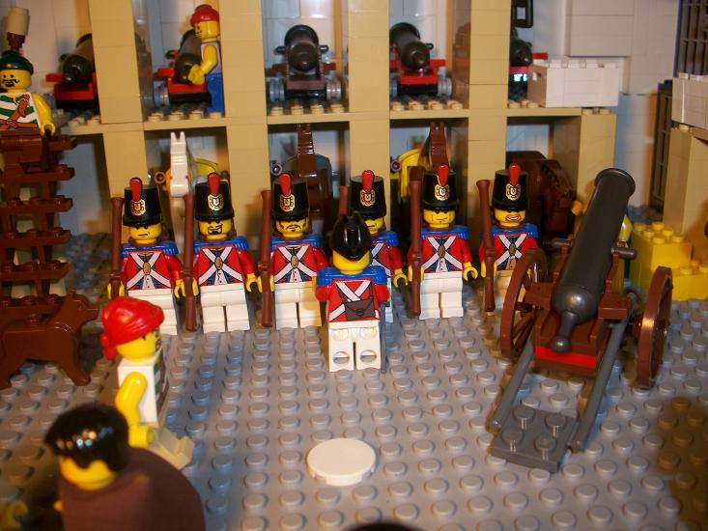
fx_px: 716
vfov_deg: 40.7
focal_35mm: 35
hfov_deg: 52.6
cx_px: 354
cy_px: 266
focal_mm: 6.3
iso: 80
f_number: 3.1
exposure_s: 1/30
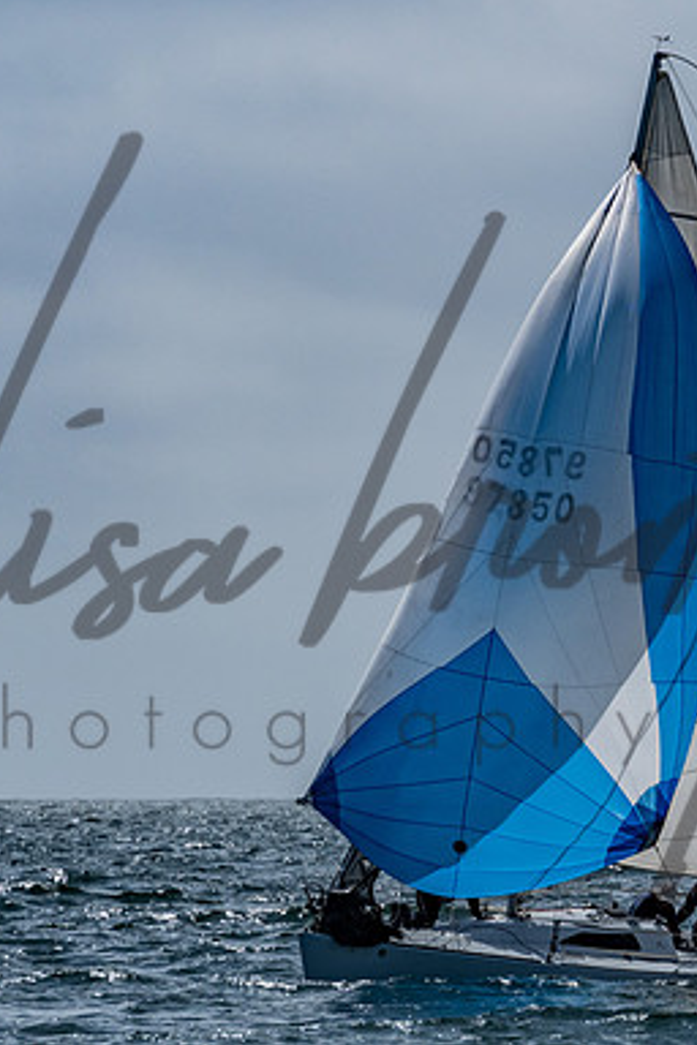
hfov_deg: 4.1
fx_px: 9786
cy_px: 562
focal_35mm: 337
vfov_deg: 6.1
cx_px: 647
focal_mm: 150
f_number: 6.3
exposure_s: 1/4000
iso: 200
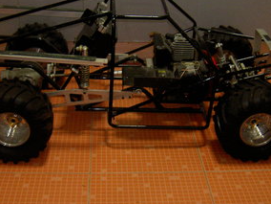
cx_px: 128
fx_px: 431
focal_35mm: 55
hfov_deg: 34.9
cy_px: 84
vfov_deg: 26.5
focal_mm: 8
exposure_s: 1/59.5
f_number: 2.8
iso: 100
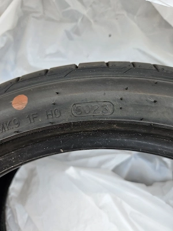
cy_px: 116
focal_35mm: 23
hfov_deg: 58.9
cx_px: 86
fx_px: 153
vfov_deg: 73.9
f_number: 1.8
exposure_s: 1/455
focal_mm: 5.4
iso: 40
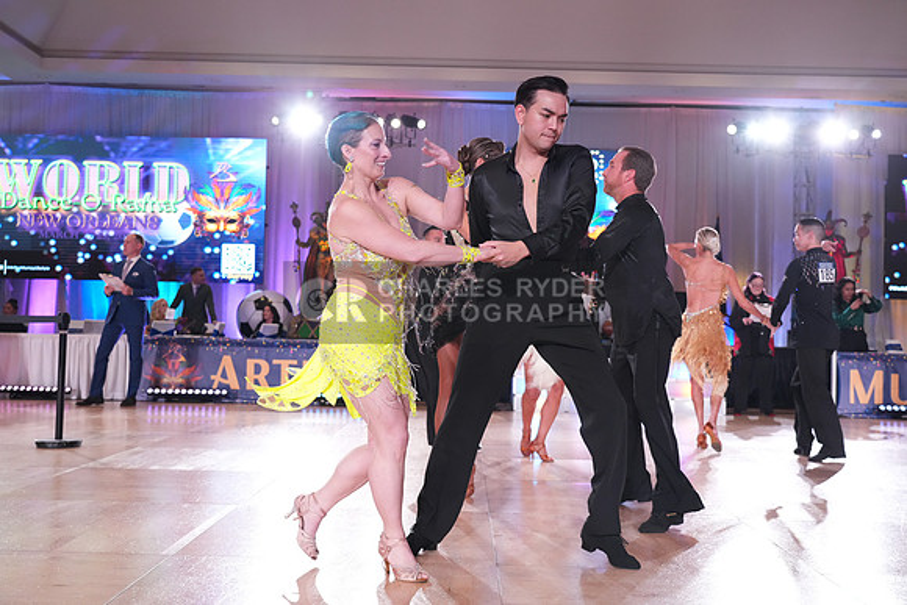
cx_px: 454
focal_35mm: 40
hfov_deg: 48.4
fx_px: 1008
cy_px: 302
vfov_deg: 33.4
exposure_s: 1/500
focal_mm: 40
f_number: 4
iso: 3200
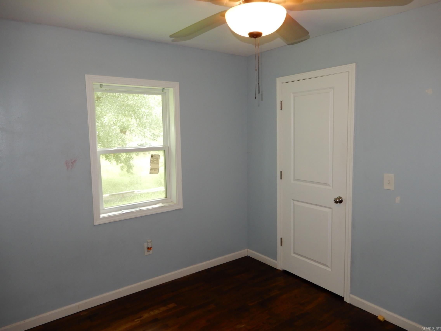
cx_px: 220
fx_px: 306
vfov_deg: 56.8
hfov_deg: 71.6
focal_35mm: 24
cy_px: 166
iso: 200
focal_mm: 4.3
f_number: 3.4
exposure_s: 1/30
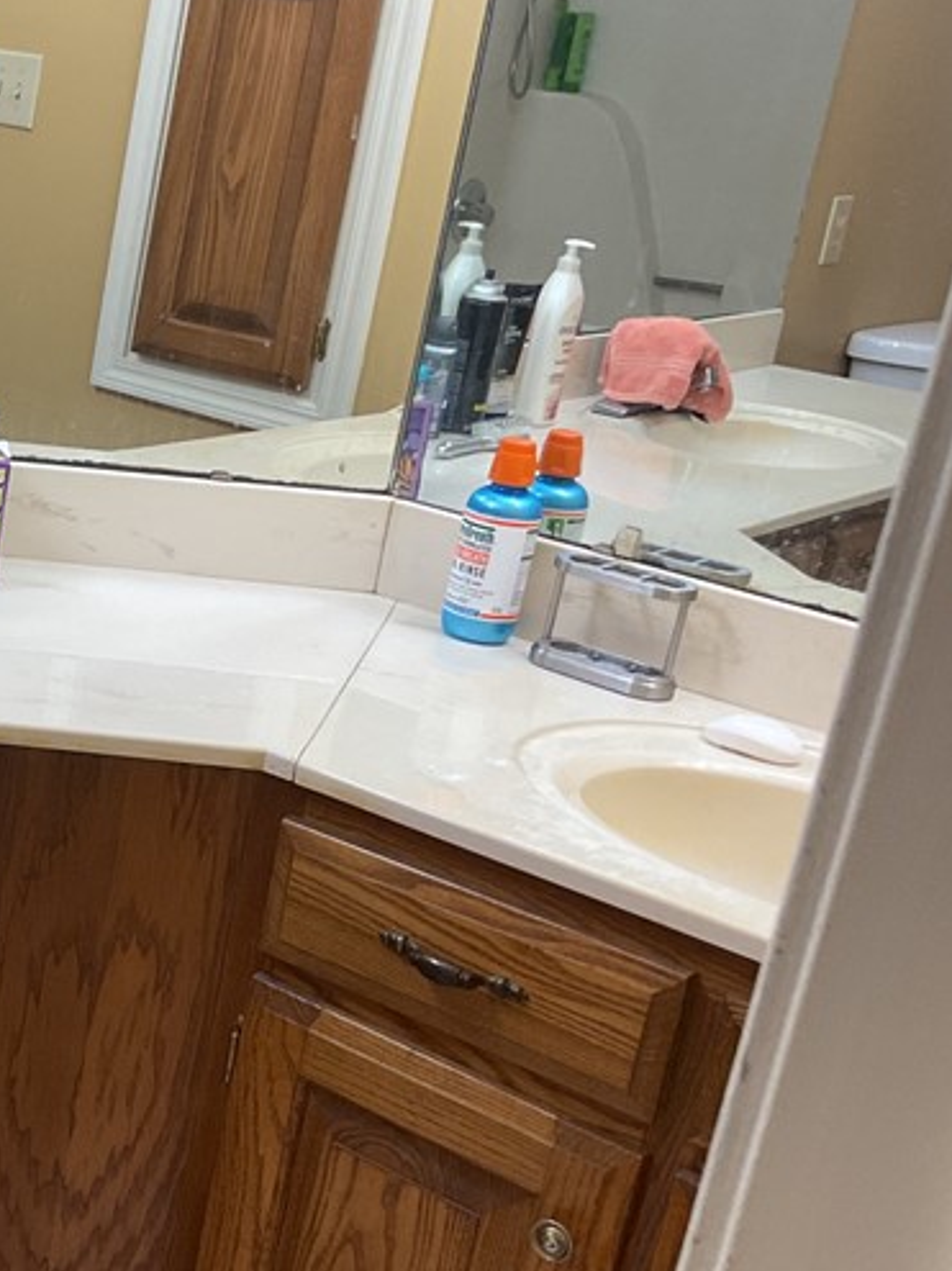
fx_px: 2201
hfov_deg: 21.8
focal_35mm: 60
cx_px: -318
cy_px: 716
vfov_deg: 32.2
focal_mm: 3
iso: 64
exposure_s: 1/120
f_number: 1.8
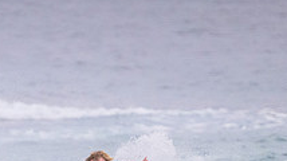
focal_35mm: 2277
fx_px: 17315
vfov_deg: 0.5
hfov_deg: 0.9
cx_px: 27
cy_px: 254
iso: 5600
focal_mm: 800
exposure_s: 1/1250
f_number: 11
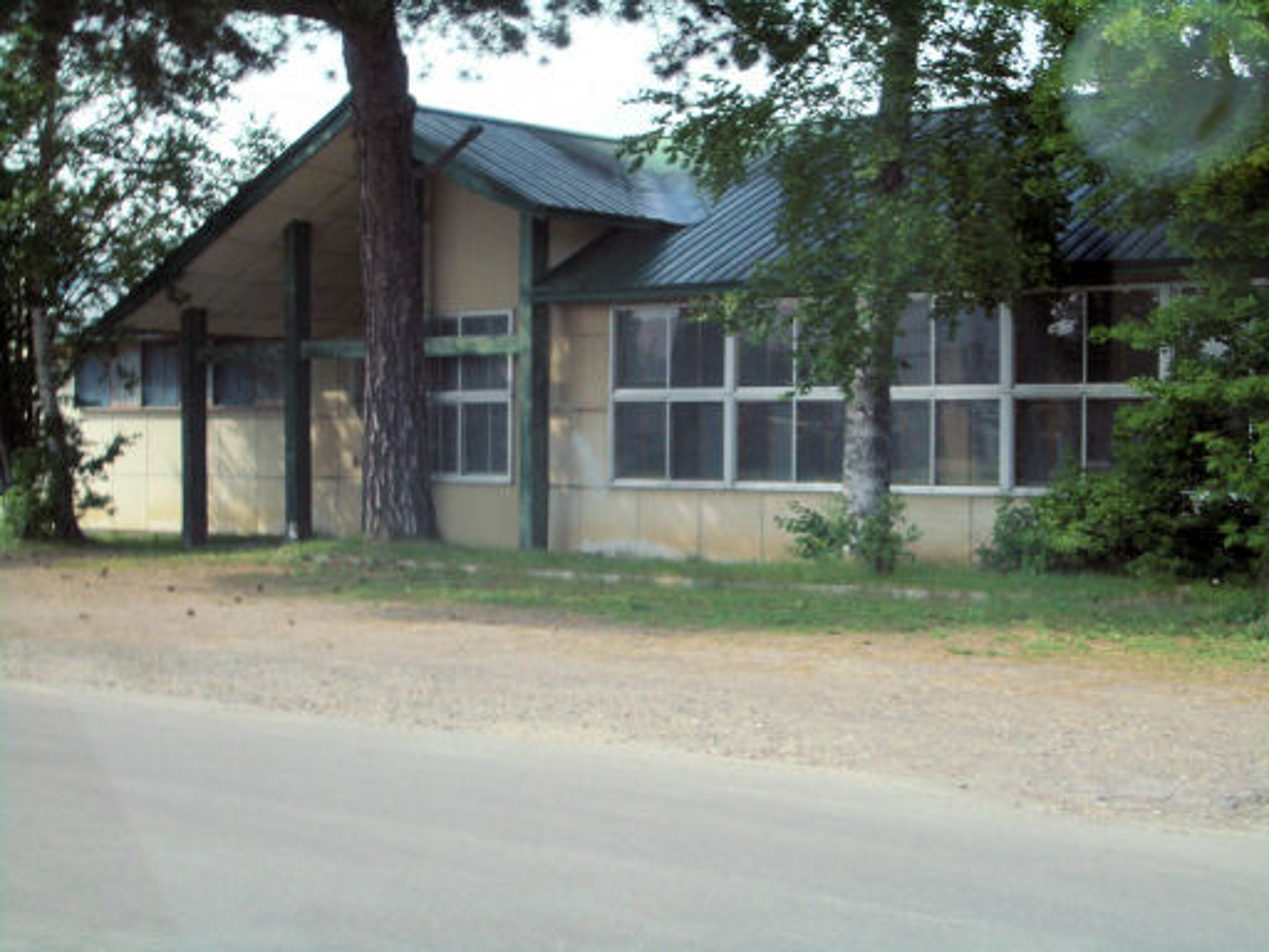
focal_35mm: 62
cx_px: 634
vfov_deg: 23.7
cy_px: 476
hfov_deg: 31.2
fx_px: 2273
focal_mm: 10.2
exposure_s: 1/400
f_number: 3.5
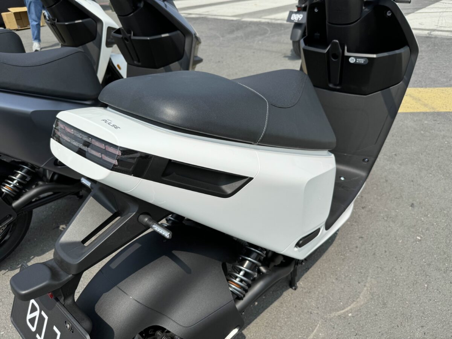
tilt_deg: -31.3
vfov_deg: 56.8
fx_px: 313
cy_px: 170
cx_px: 226
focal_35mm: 24
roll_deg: +2.4
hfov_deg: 71.6
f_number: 1.78
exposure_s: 1/5814
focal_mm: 6.76
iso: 80
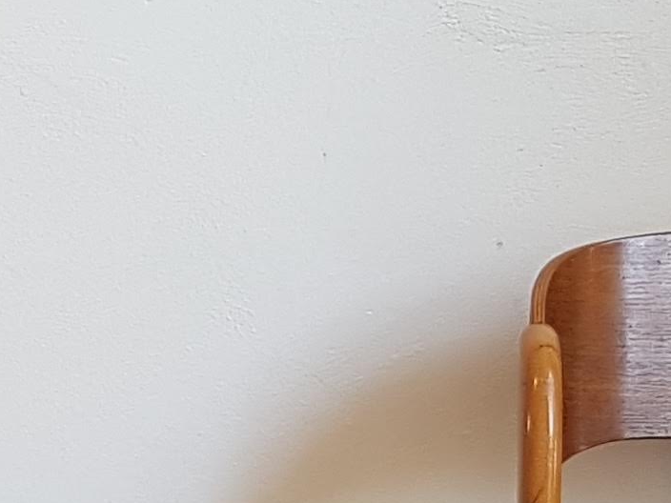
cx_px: -437
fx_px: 2888
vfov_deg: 9.8
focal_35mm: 149
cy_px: 629
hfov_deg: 12.4
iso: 64
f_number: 1.7
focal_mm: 4.2
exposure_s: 1/50
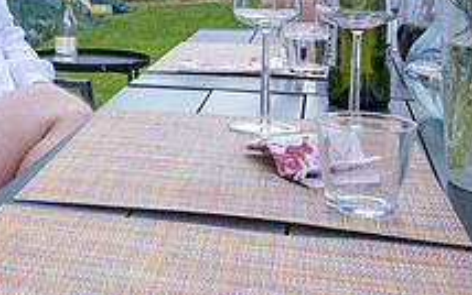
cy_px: 22
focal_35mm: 73
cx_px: -179
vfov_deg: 17.6
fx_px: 940
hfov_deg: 23.9
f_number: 5.6
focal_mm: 16
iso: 500
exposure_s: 1/250
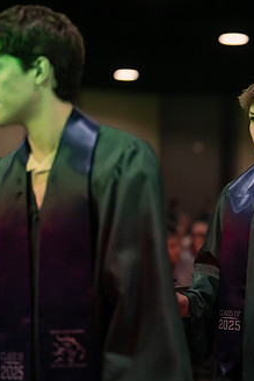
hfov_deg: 14.0
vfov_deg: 21.2
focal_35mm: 96
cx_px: 269
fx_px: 1015
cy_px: 193
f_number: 1.2
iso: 1250
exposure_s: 1/500
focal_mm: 50
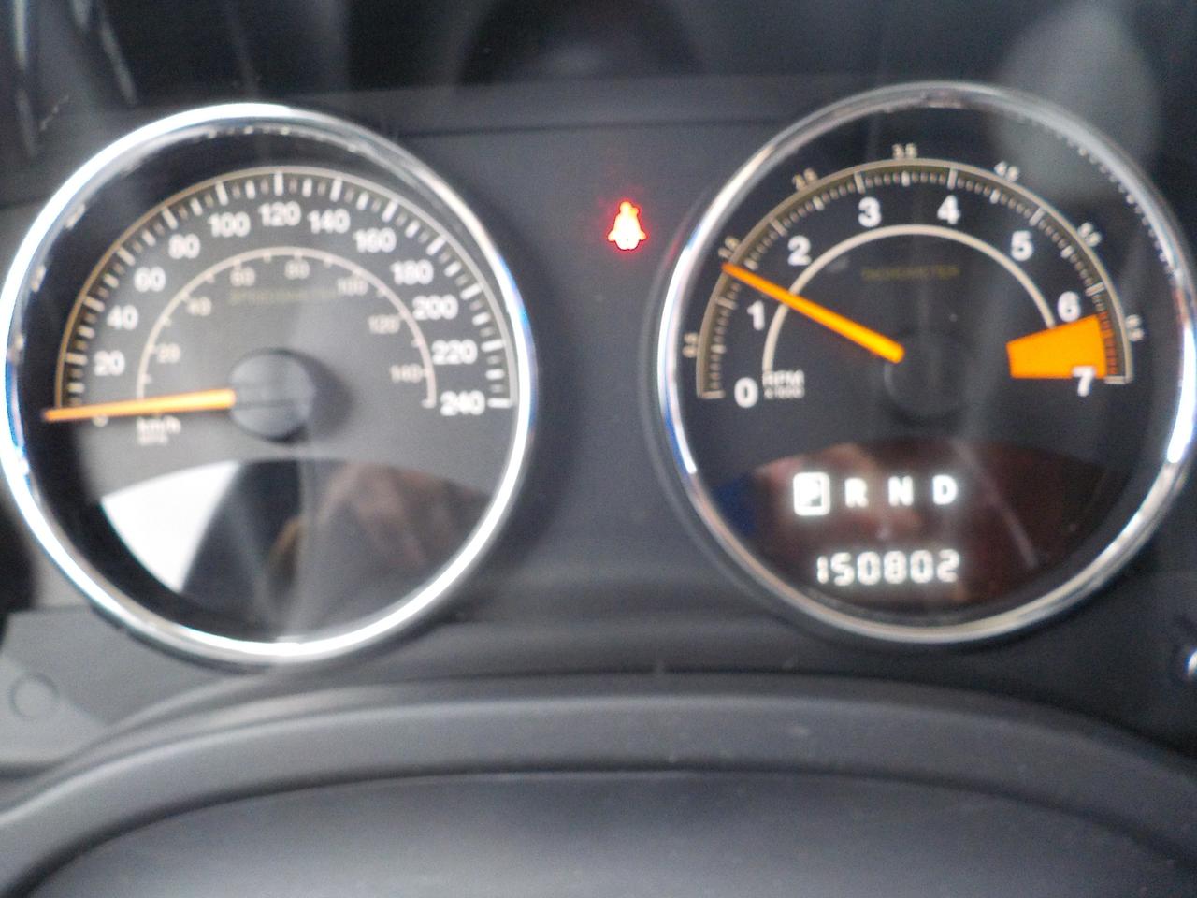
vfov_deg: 46.8
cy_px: 449
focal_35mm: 30
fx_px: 1037
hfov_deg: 60.0
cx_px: 598
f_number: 3.3
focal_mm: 4.1
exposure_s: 1/20
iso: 400
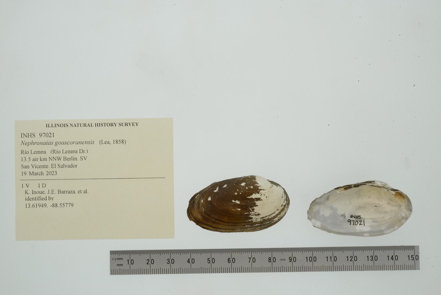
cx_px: 220
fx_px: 735
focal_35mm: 60
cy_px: 148
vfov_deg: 22.6
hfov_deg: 33.4
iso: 100
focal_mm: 60
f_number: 32
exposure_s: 1/15
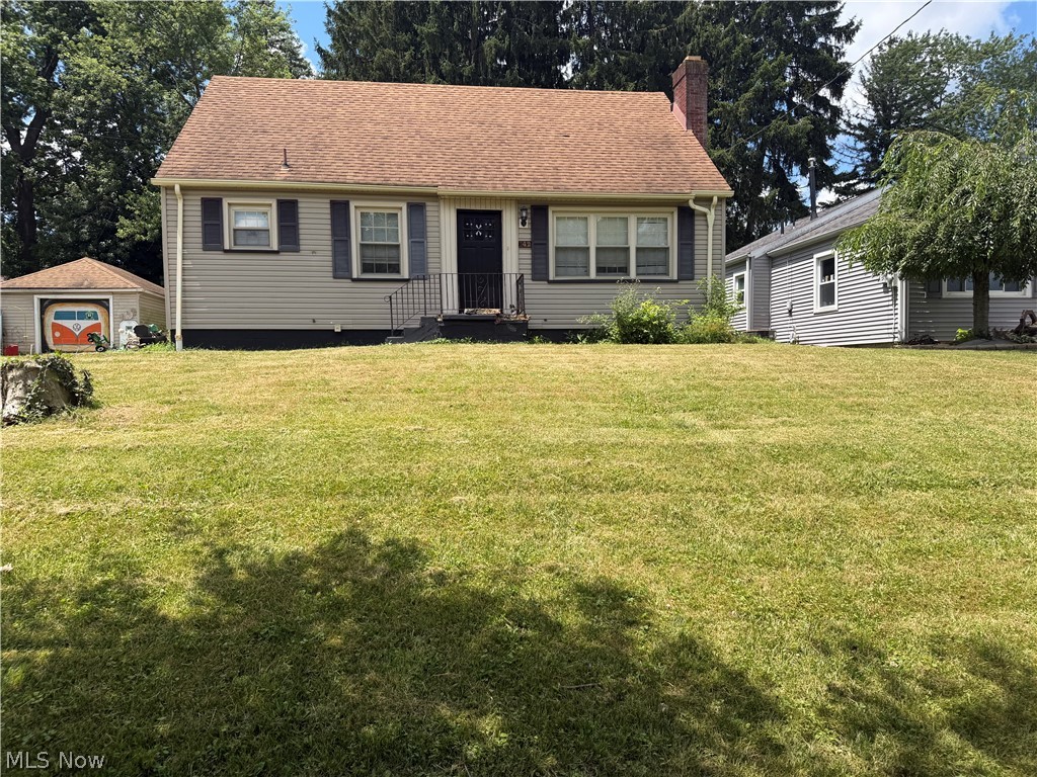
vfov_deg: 56.8
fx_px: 719
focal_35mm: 24
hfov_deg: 71.6
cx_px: 518
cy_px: 388
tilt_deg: -2.0
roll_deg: +1.0
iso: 80
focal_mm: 6.76
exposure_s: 1/2801
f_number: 1.78
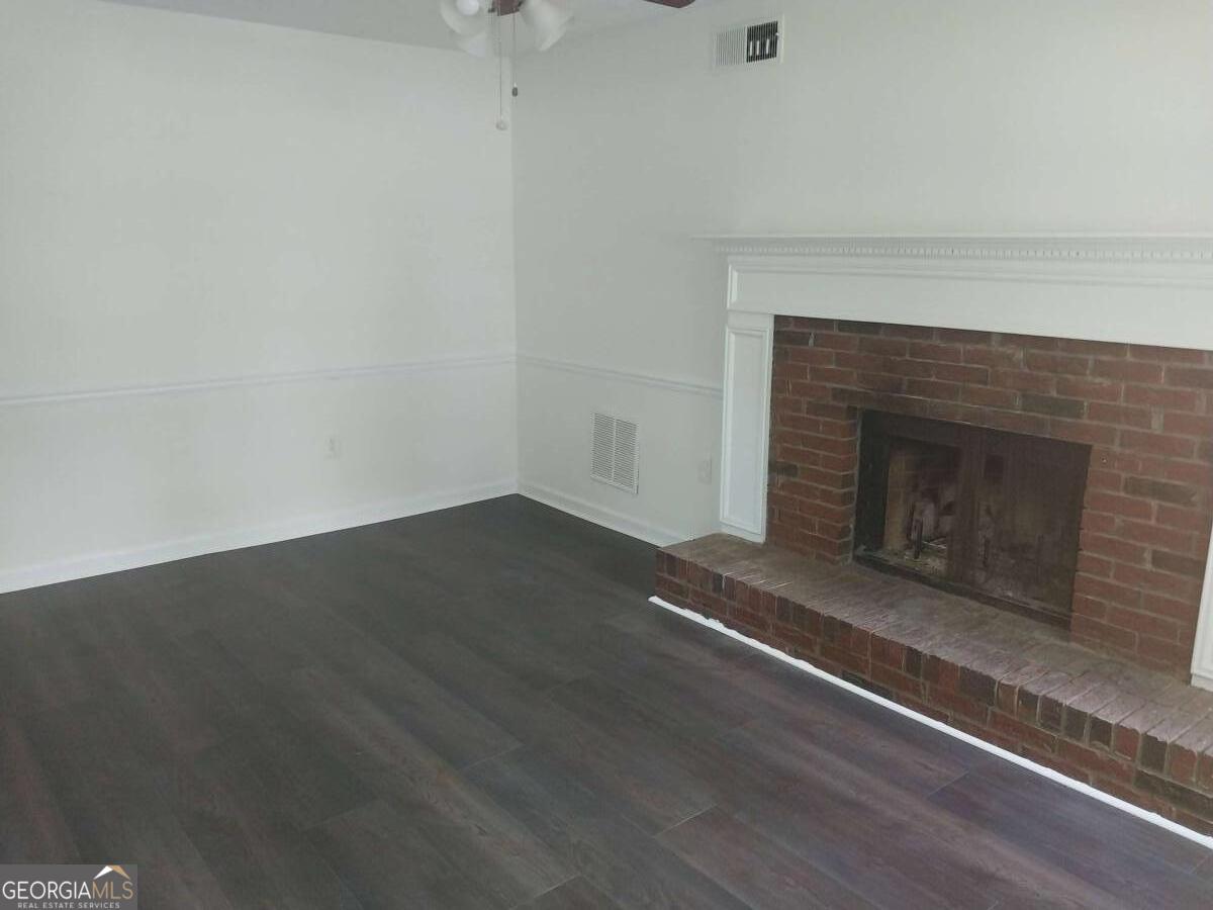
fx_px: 911
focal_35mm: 26
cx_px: 606
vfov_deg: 53.1
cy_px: 455
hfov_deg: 67.3
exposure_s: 1/60
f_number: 1.8
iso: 400
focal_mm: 4
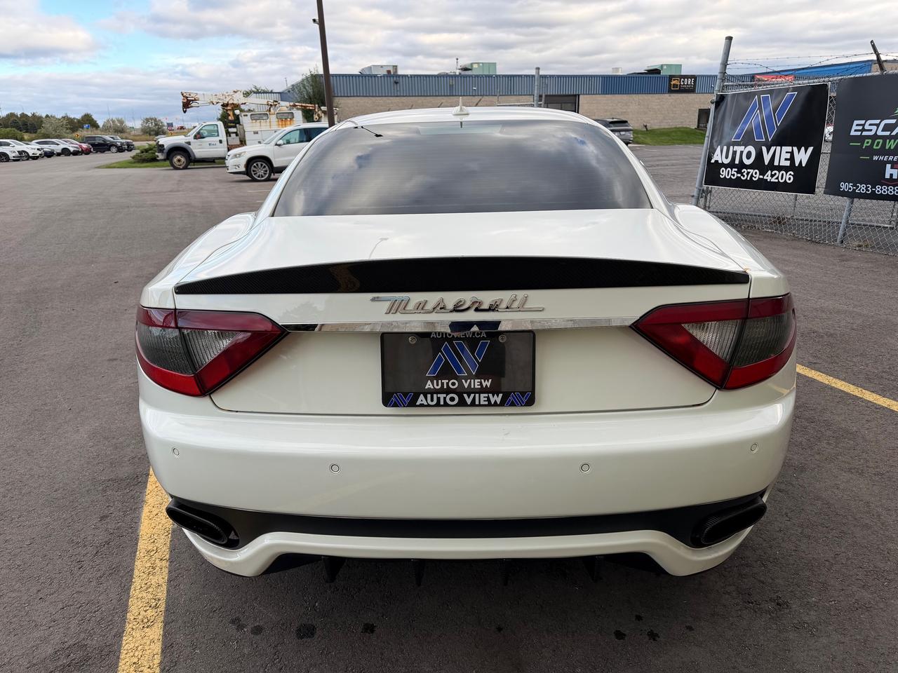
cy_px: 336
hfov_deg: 71.6
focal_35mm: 24
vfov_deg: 56.8
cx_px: 449
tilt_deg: -17.4
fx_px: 623
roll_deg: +1.4
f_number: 1.78
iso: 80
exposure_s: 1/920
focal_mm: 6.76
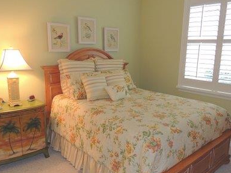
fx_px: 200
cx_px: 129
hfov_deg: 59.8
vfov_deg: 46.7
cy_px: 94
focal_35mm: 30
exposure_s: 1/40
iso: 250
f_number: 3
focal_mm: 4.3
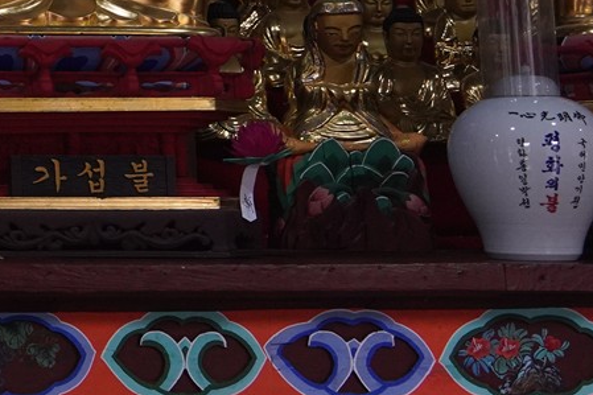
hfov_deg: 11.9
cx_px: -569
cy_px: -287
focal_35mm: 156
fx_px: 2569
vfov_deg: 8.5
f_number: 6.3
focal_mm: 35
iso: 1600
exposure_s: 1/100
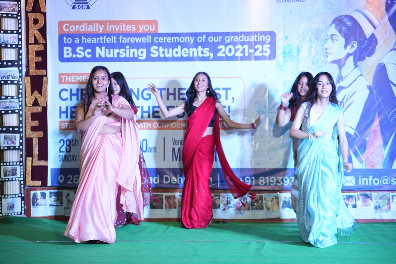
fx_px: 935
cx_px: 198
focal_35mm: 85
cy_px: 132
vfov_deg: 16.1
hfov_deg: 23.9
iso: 200
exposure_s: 1/160
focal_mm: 85
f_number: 1.8
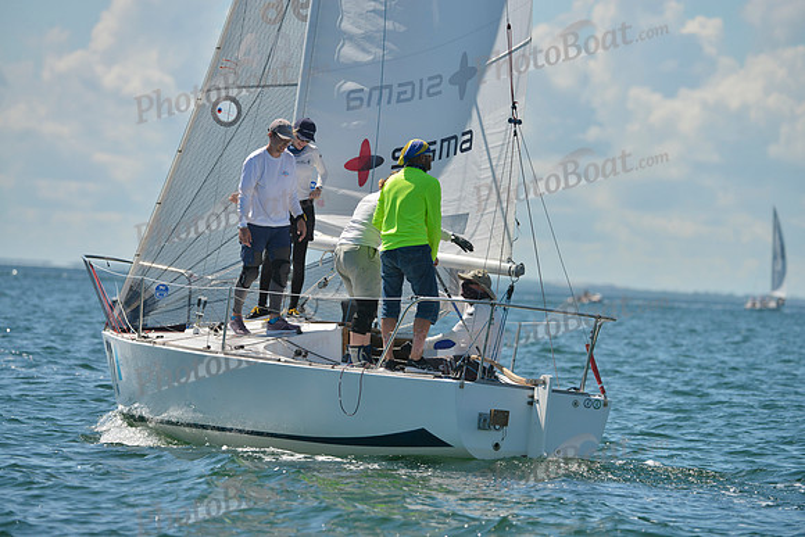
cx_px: 402
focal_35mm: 290
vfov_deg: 4.7
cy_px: 268
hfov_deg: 7.1
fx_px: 6486
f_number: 6.3
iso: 200
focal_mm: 290
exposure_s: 1/1250
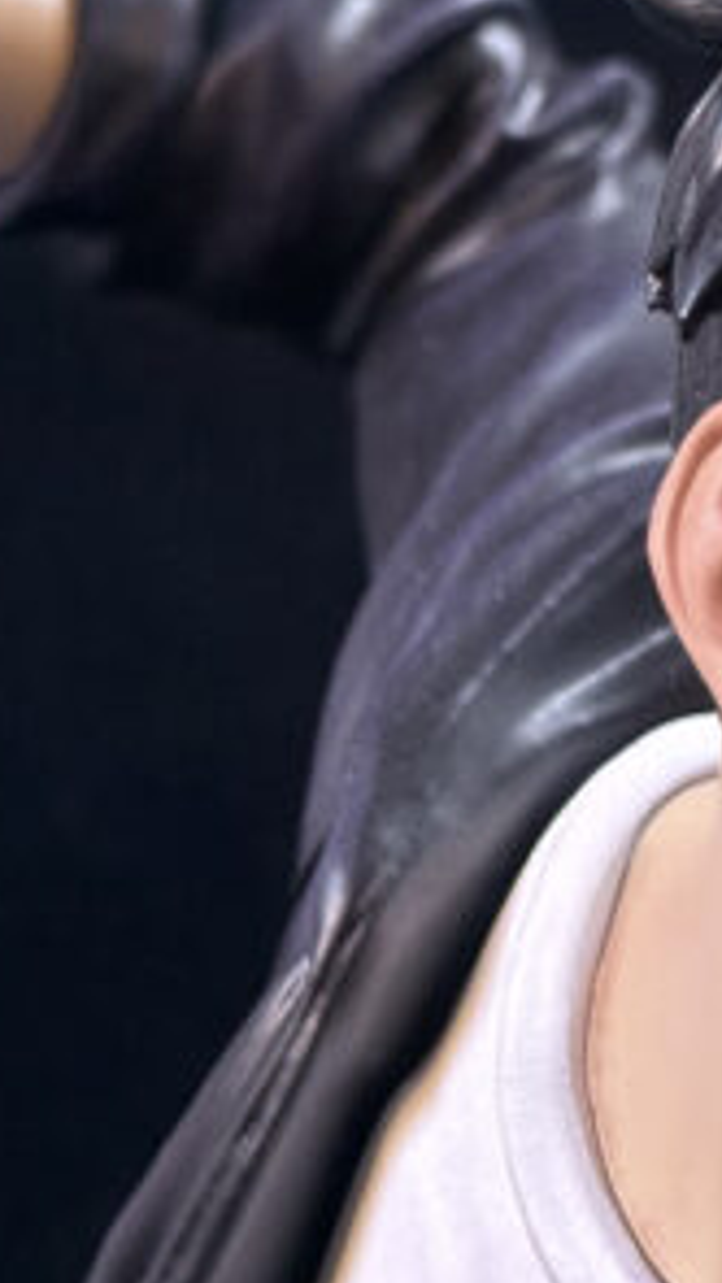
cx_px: 474
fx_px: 4832
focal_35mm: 142
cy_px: 705
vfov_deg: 15.1
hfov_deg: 8.5
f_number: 1.78
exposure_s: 1/44
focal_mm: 6.76
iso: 250
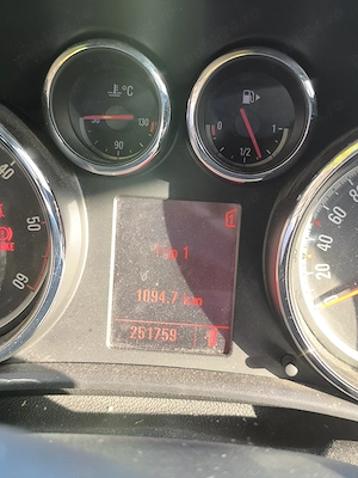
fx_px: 634
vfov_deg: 41.2
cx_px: 179
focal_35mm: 46
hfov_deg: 31.5
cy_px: 239
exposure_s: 1/100
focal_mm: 6.14
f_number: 1.65
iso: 320
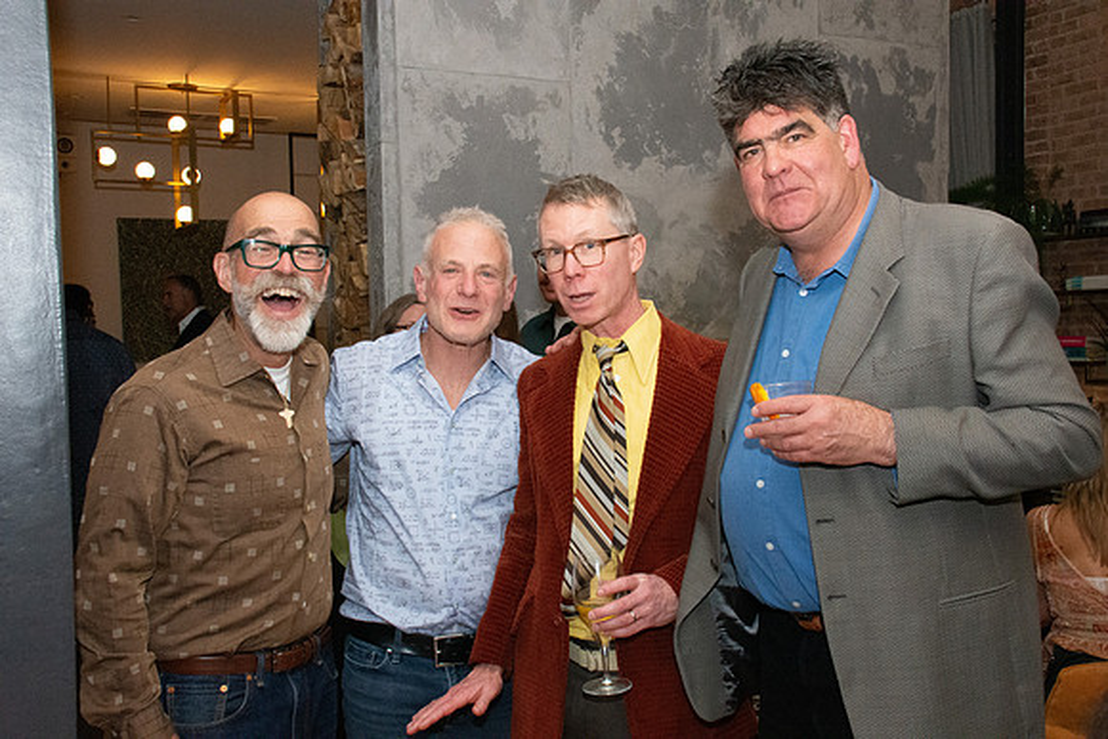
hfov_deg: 49.5
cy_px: 370
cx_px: 554
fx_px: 1201
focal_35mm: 39
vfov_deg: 34.2
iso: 5000
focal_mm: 26
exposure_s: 1/160
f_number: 11
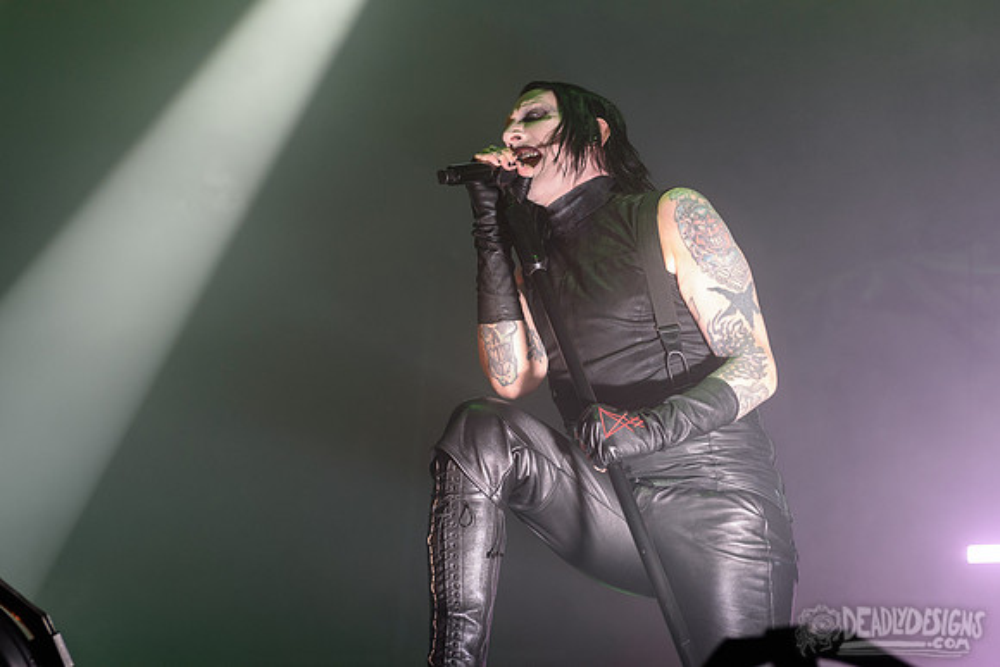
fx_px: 2051
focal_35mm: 74
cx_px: 500
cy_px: 294
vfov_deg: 18.5
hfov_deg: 27.4
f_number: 4
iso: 1250
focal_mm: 66
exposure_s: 1/800
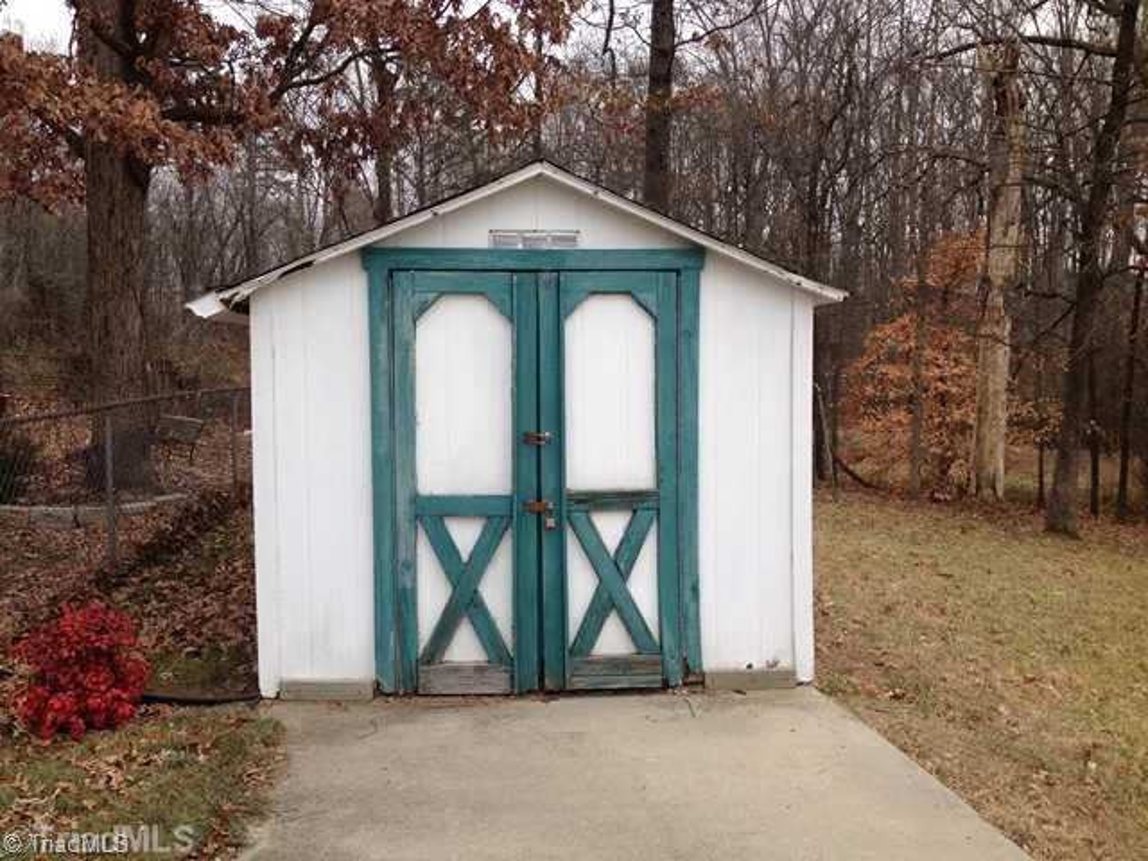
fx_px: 1161
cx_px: 574
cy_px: 430
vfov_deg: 40.7
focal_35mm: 35
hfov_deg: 52.6
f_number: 2.4
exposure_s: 1/431
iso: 50
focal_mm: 4.28
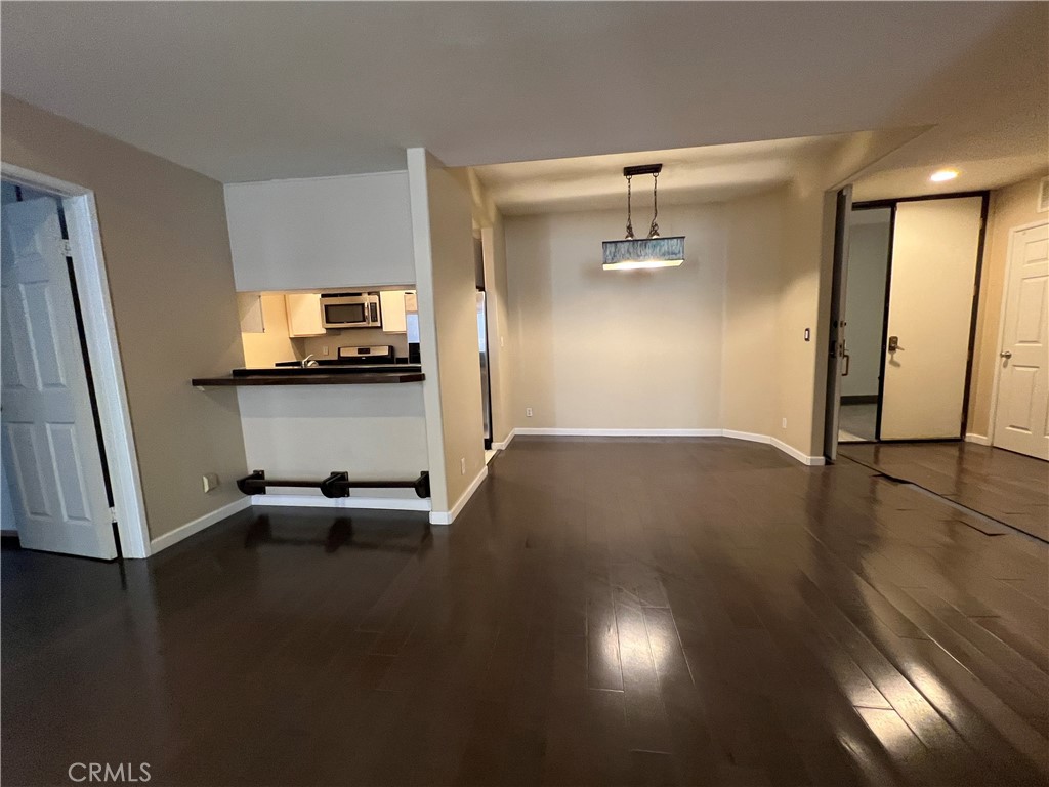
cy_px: 394
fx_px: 394
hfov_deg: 106.2
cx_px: 524
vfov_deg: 89.9
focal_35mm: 13
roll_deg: +1.9
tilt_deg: -7.0
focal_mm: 1.57
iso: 320
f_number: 1.8
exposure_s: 1/60
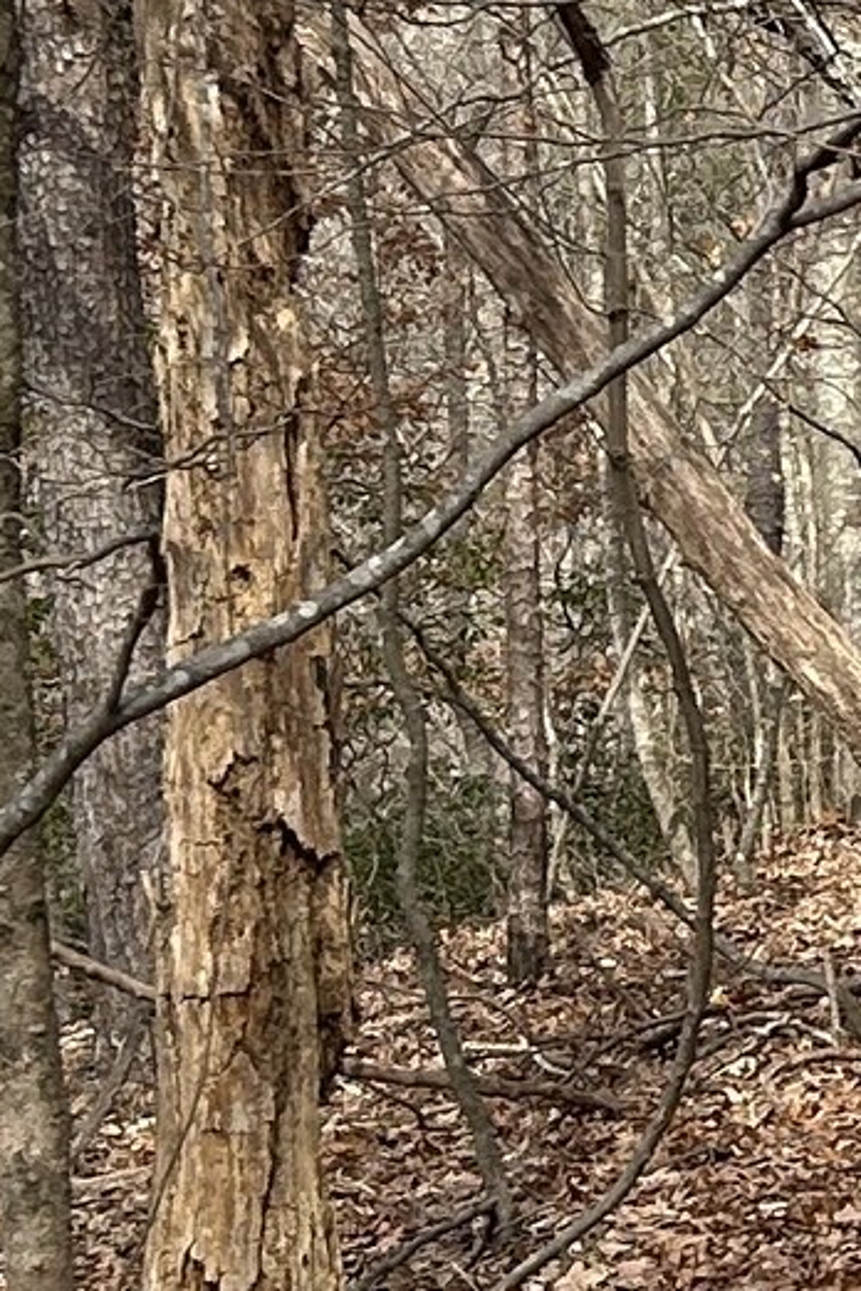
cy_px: 717
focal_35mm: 159
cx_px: 1893
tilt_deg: +4.3
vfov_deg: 12.9
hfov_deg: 8.1
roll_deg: -0.4
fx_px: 5704
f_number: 1.5
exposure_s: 1/1124
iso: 50
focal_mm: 5.7
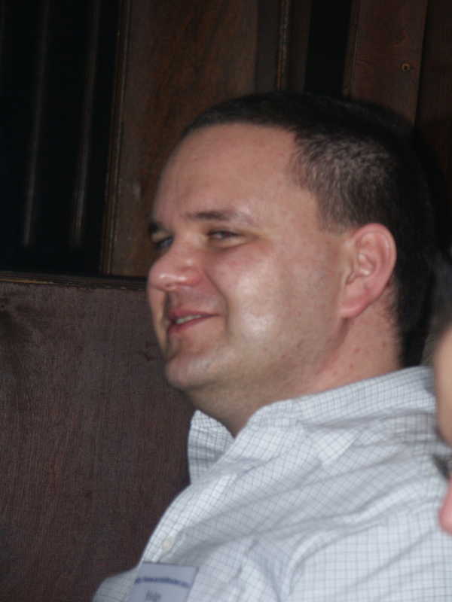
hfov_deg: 7.5
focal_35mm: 199
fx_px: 3465
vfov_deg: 9.9
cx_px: 226
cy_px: 301
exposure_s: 1/180
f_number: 3.5
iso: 200
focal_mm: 50.46
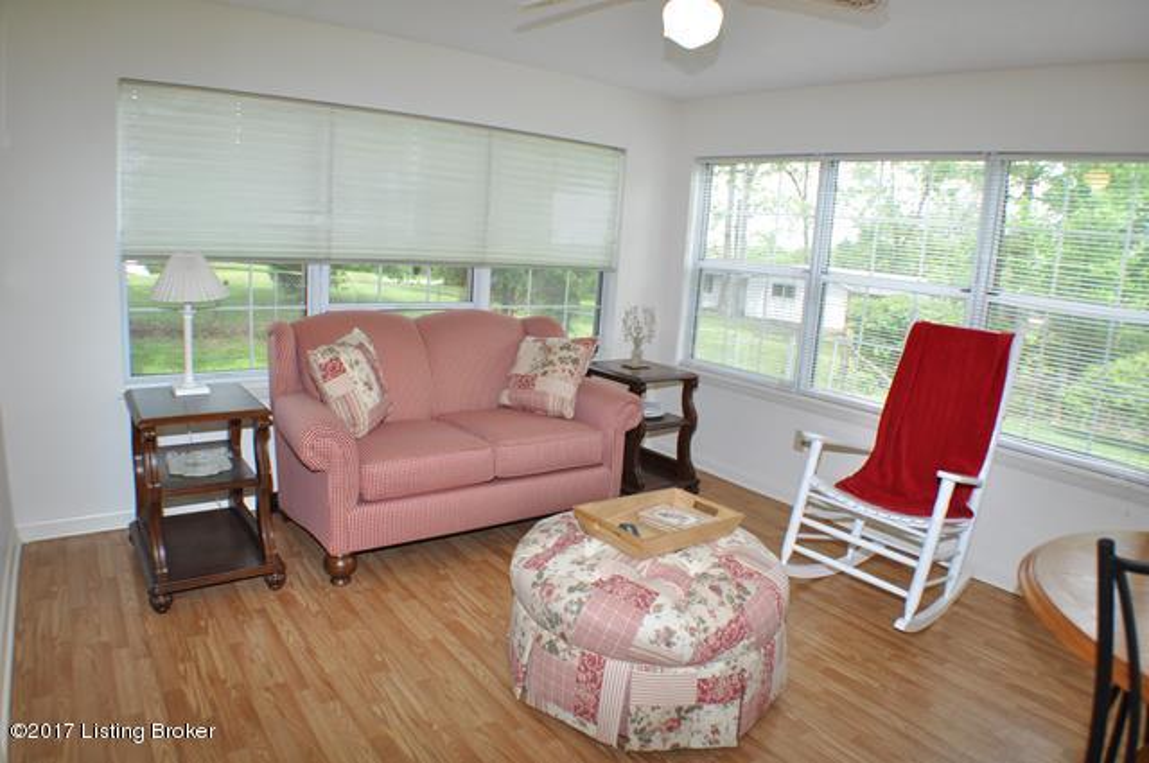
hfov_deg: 67.4
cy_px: 382
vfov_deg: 47.8
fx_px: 861
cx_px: 574
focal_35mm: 27
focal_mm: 18
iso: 400
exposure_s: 1/125
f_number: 5.6
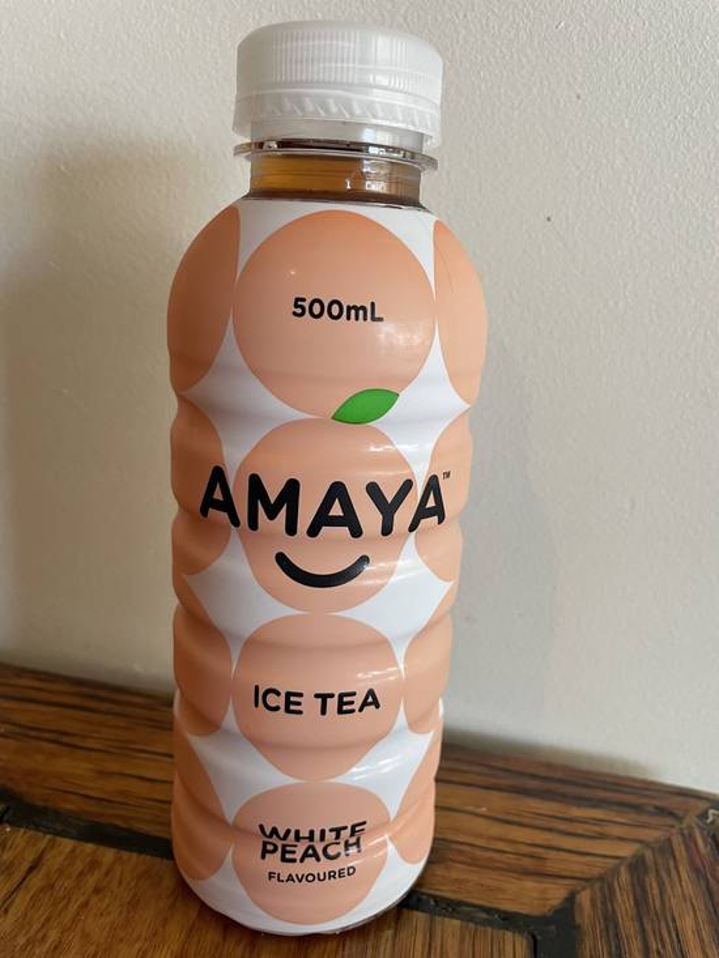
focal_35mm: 26
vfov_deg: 67.3
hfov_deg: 53.1
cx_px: 360
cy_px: 479
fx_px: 720
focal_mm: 4.2
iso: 125
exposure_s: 1/95
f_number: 1.6
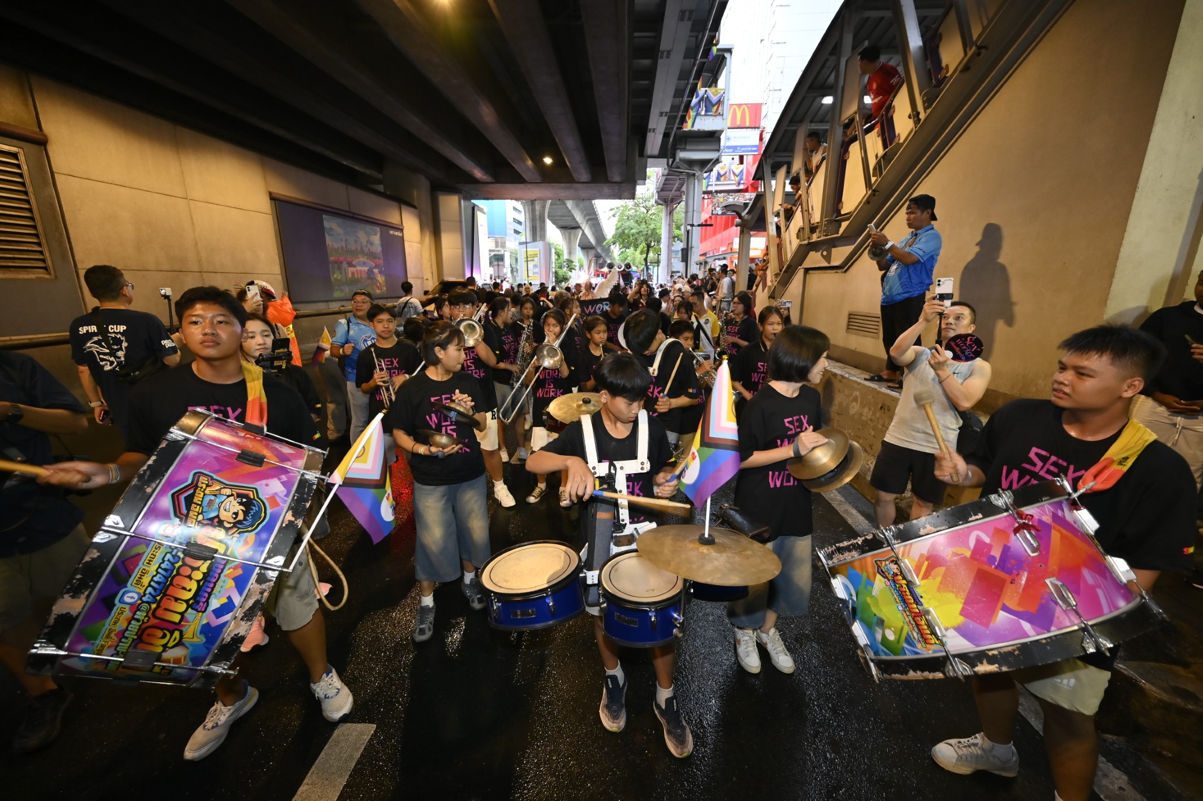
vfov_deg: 81.2
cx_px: 602
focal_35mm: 14
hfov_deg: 104.3
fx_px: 468
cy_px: 400
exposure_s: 1/60
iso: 800
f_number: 4
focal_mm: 14
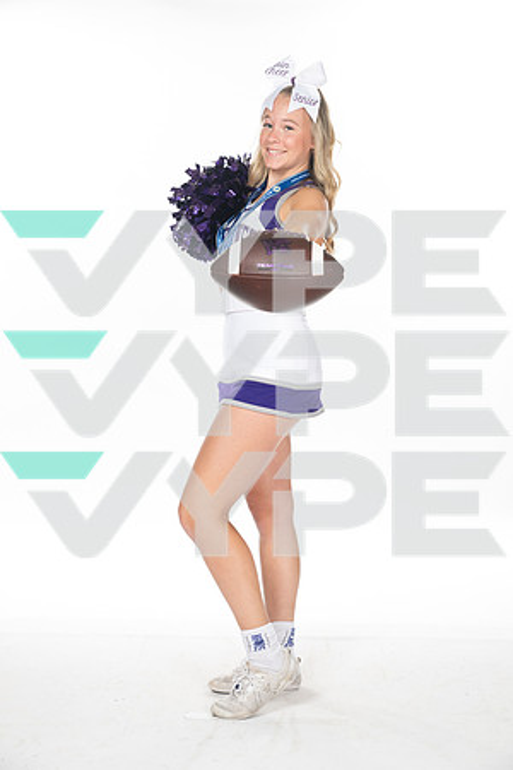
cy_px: 385
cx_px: 256
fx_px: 1176
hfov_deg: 24.6
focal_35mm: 55
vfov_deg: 36.2
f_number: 7.1
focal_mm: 55
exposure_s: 1/320
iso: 800
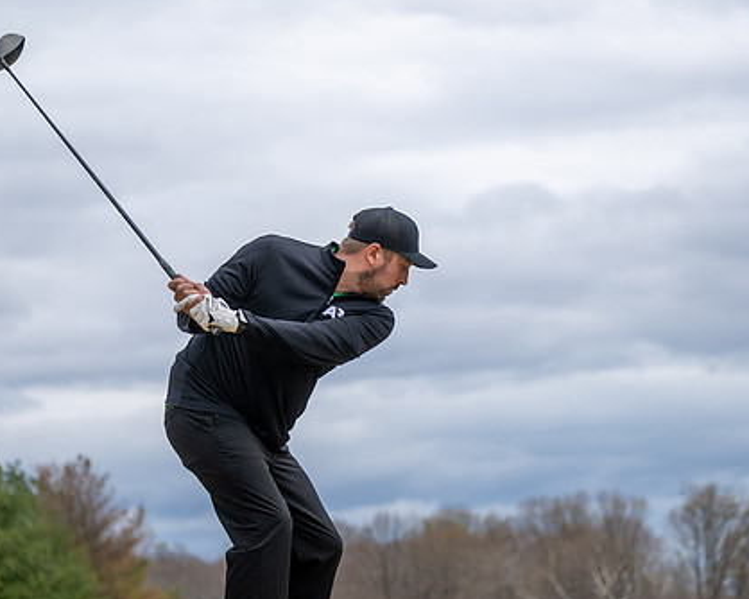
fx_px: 3013
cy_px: 393
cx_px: 457
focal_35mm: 136
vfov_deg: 11.3
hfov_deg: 14.2
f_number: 2.8
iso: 320
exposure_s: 1/5000
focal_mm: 59
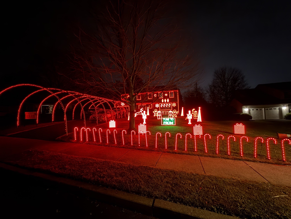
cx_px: 146
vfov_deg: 85.7
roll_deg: +2.6
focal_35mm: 14
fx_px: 118
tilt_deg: +2.3
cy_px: 110
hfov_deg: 102.1
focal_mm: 2.22
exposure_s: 1/8
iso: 1250
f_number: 2.2
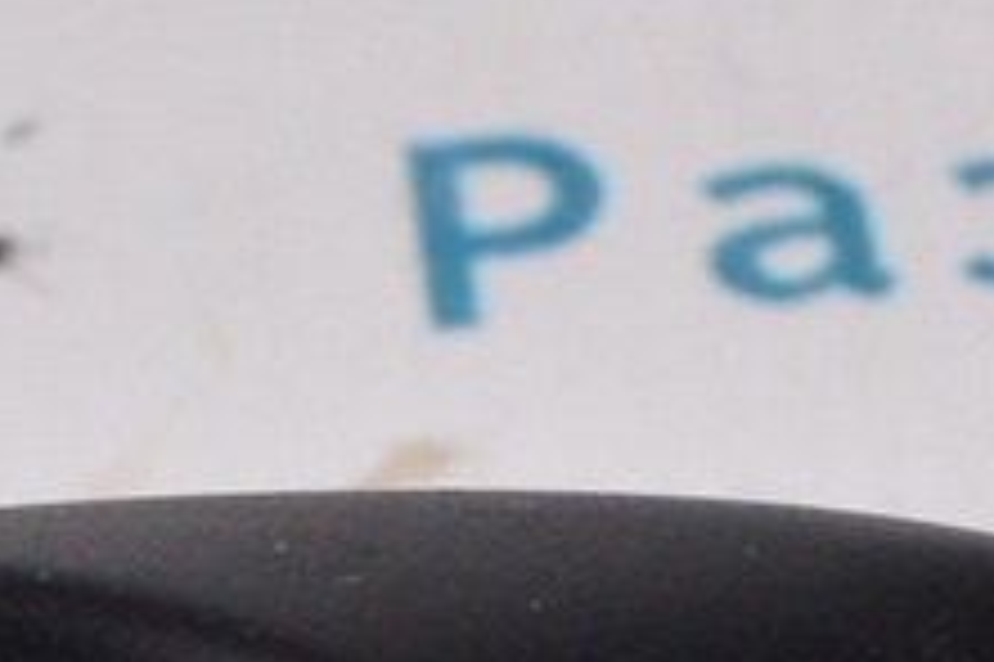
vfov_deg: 4.9
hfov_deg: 7.3
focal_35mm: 278
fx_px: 7670
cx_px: -409
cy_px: 1281
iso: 1600
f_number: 8
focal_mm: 40
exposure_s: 1/160
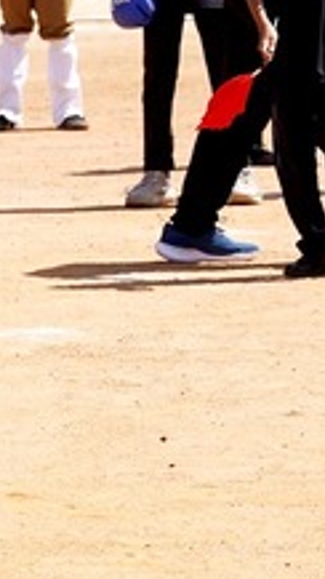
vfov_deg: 4.7
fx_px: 6989
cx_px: -602
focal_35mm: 456
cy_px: -5
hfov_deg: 2.6
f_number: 6.3
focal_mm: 105
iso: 100
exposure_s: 1/400
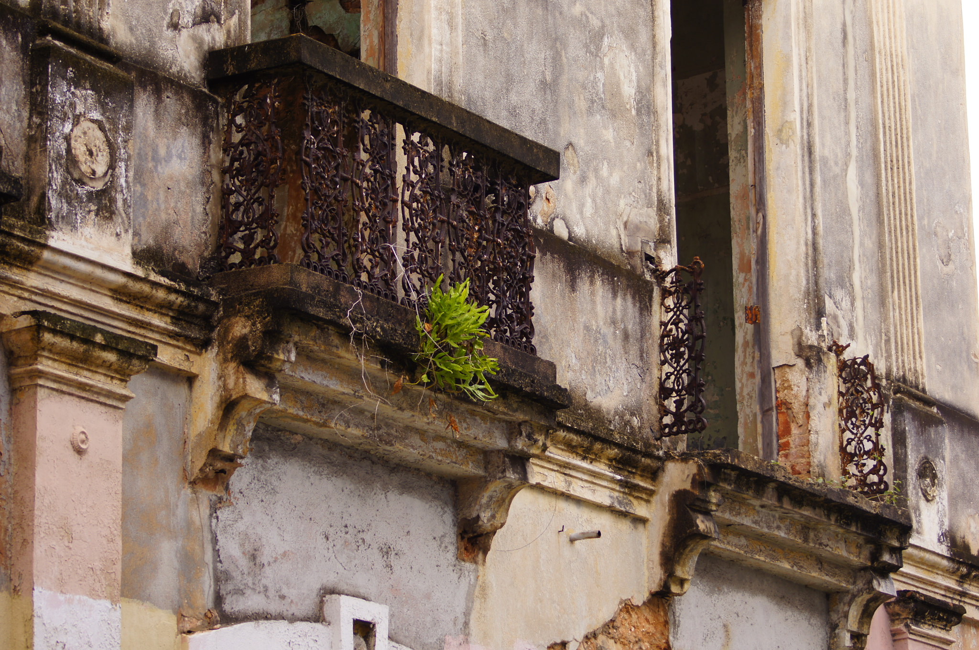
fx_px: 3056
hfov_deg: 18.2
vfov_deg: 12.2
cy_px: 325
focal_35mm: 112
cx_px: 490
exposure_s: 1/80
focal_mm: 75
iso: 100
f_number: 5
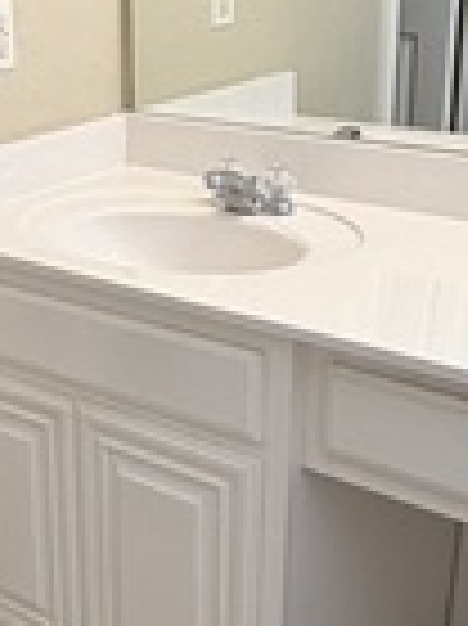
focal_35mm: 67
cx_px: 54
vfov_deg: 28.9
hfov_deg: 21.4
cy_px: 381
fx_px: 1210
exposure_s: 1/60
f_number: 2.2
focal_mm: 2.22
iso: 160
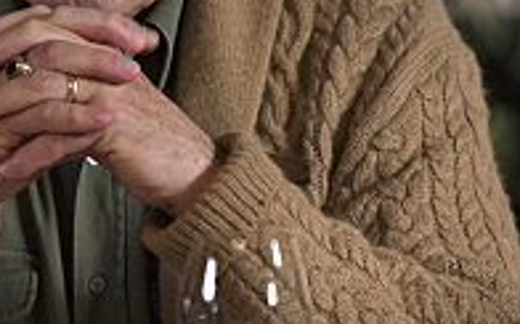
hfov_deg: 4.4
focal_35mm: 481
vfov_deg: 2.7
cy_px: 20
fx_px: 6809
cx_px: 96
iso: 4000
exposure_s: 1/125
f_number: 3.2
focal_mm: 185
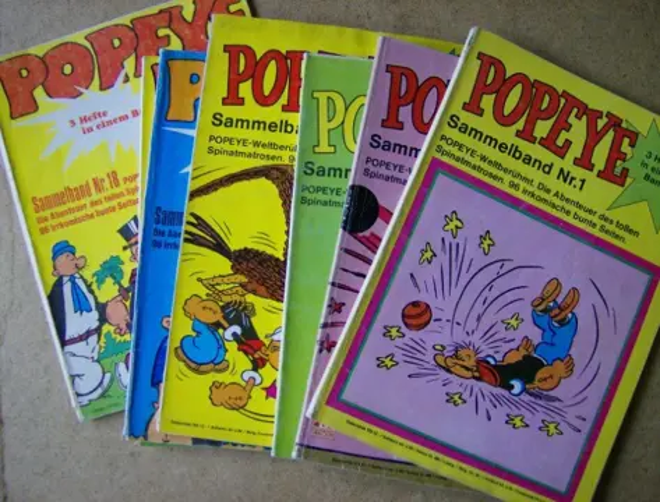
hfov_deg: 51.1
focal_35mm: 36
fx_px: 690
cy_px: 251
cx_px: 330
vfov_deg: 40.0
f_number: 2.8
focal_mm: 6
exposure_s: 1/64
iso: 161
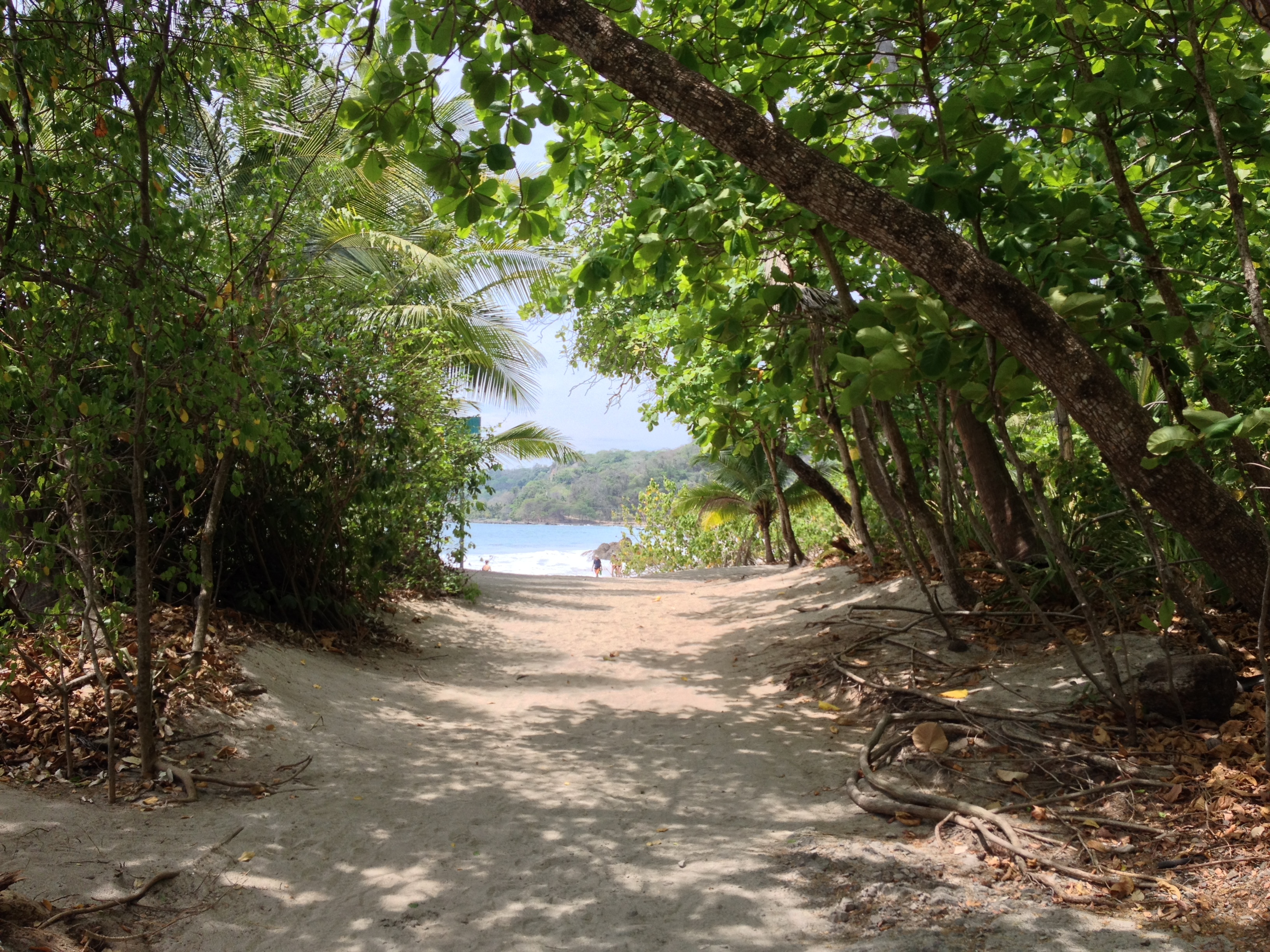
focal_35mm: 35
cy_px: 476
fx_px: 1284
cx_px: 635
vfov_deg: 40.7
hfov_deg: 52.6
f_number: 2.4
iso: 50
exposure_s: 1/627
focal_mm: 4.28
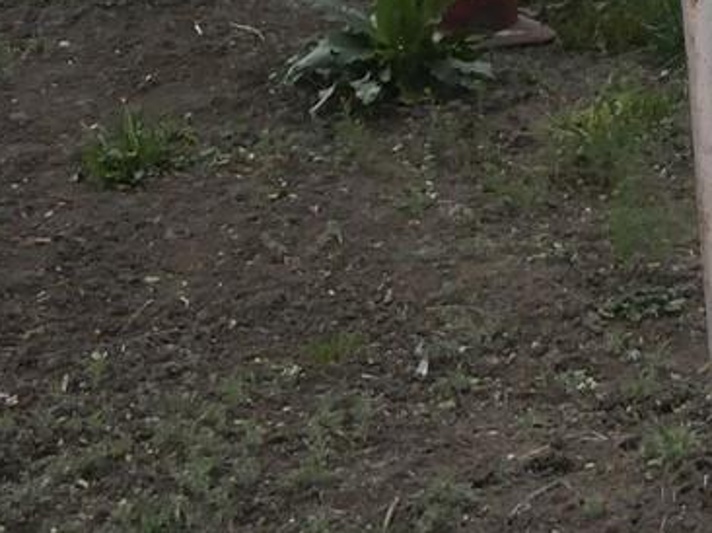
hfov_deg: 16.8
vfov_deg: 12.1
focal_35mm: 105
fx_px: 2158
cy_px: -617
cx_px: 1109
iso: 80
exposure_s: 1/400
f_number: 3.3
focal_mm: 4.3
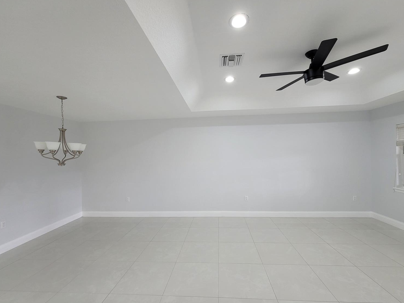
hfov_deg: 102.1
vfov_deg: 85.6
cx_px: 206
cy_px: 156
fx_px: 163
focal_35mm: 14
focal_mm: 2.2
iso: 160
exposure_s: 1/60
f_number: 2.2
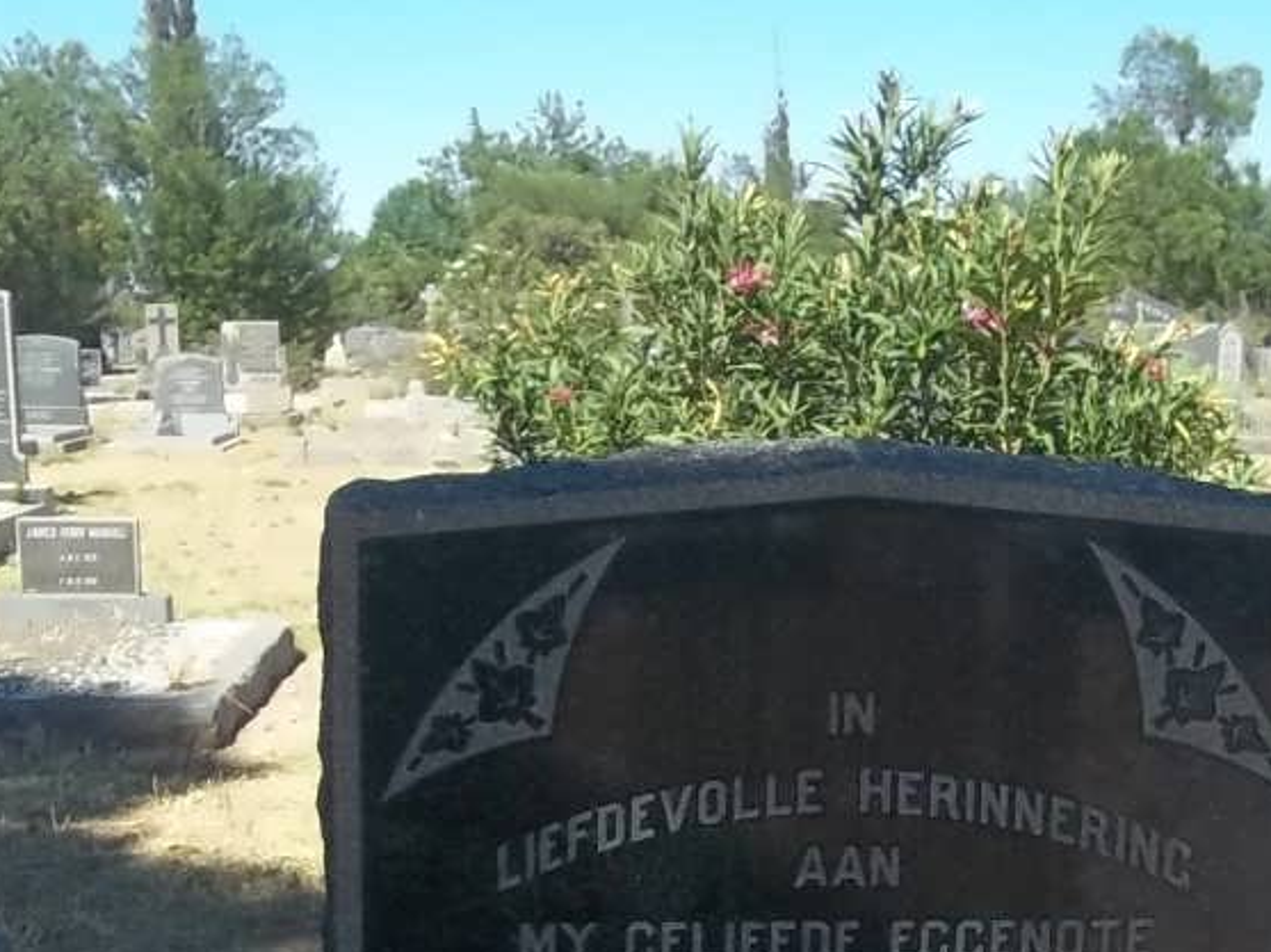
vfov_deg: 20.6
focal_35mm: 69
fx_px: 2532
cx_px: 698
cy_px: 934
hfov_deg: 28.2
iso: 80
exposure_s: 1/1000
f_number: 2.9
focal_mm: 5.7
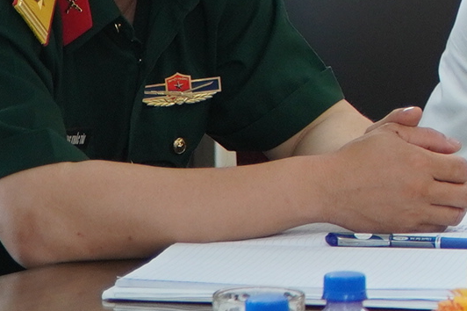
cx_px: 1217
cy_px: -145
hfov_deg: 5.8
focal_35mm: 339
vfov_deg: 4.0
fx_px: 4395
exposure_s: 1/80
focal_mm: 40
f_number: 4
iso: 320
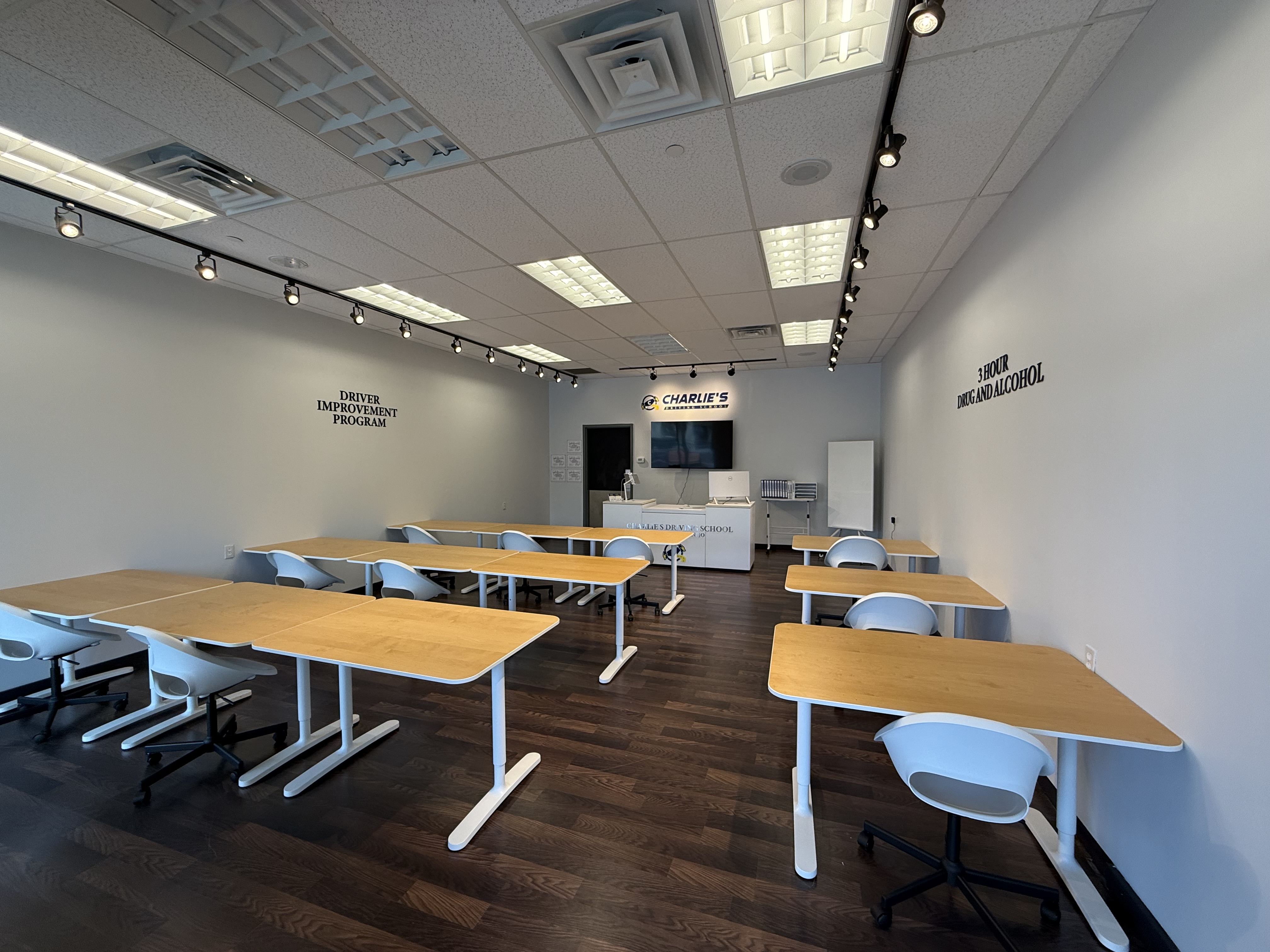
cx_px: 635
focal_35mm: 14
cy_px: 476
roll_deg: +0.0
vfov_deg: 85.7
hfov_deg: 102.1
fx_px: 514
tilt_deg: -2.9
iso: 80
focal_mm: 2.22
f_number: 2.2
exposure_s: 1/120
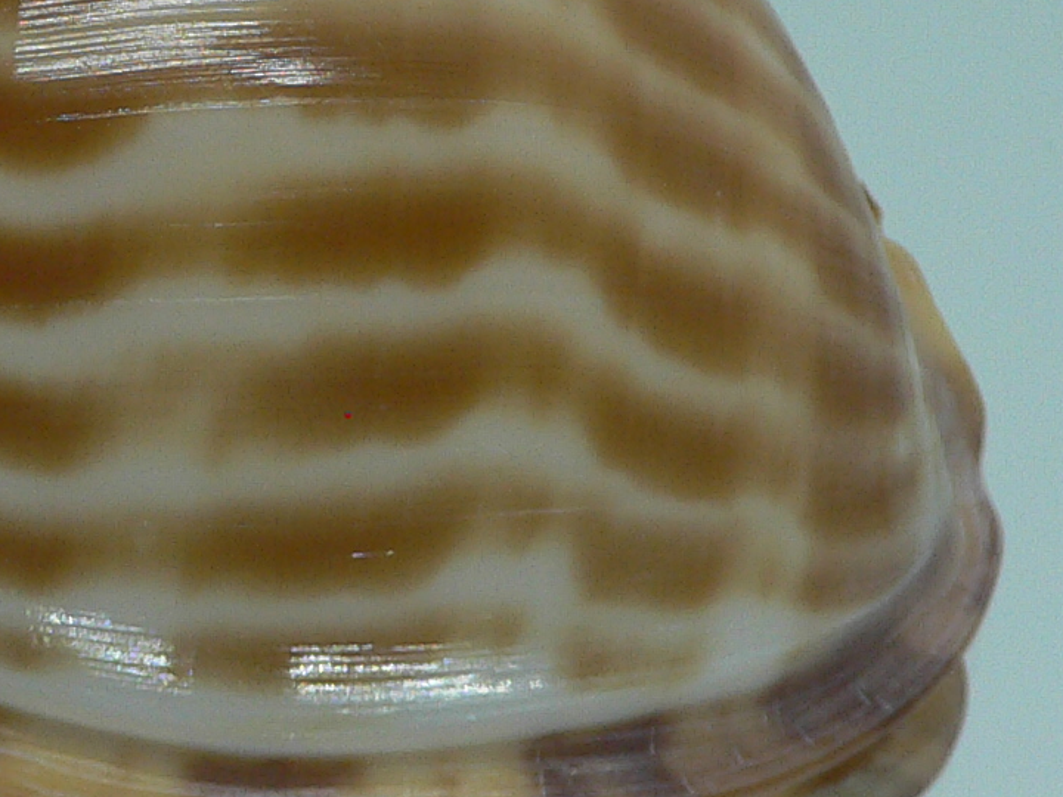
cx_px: 182
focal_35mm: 98
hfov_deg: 19.8
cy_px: 196
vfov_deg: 15.0
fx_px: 3009
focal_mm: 4.6
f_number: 2.8
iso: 100
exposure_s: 1/60
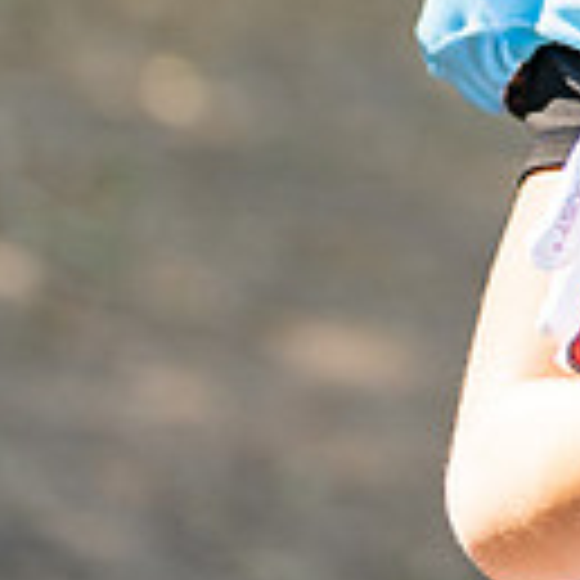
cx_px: 999
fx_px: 4132
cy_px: -302
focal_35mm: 218
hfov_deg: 7.8
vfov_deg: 7.9
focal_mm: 50
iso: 100
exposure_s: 1/1600
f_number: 1.2
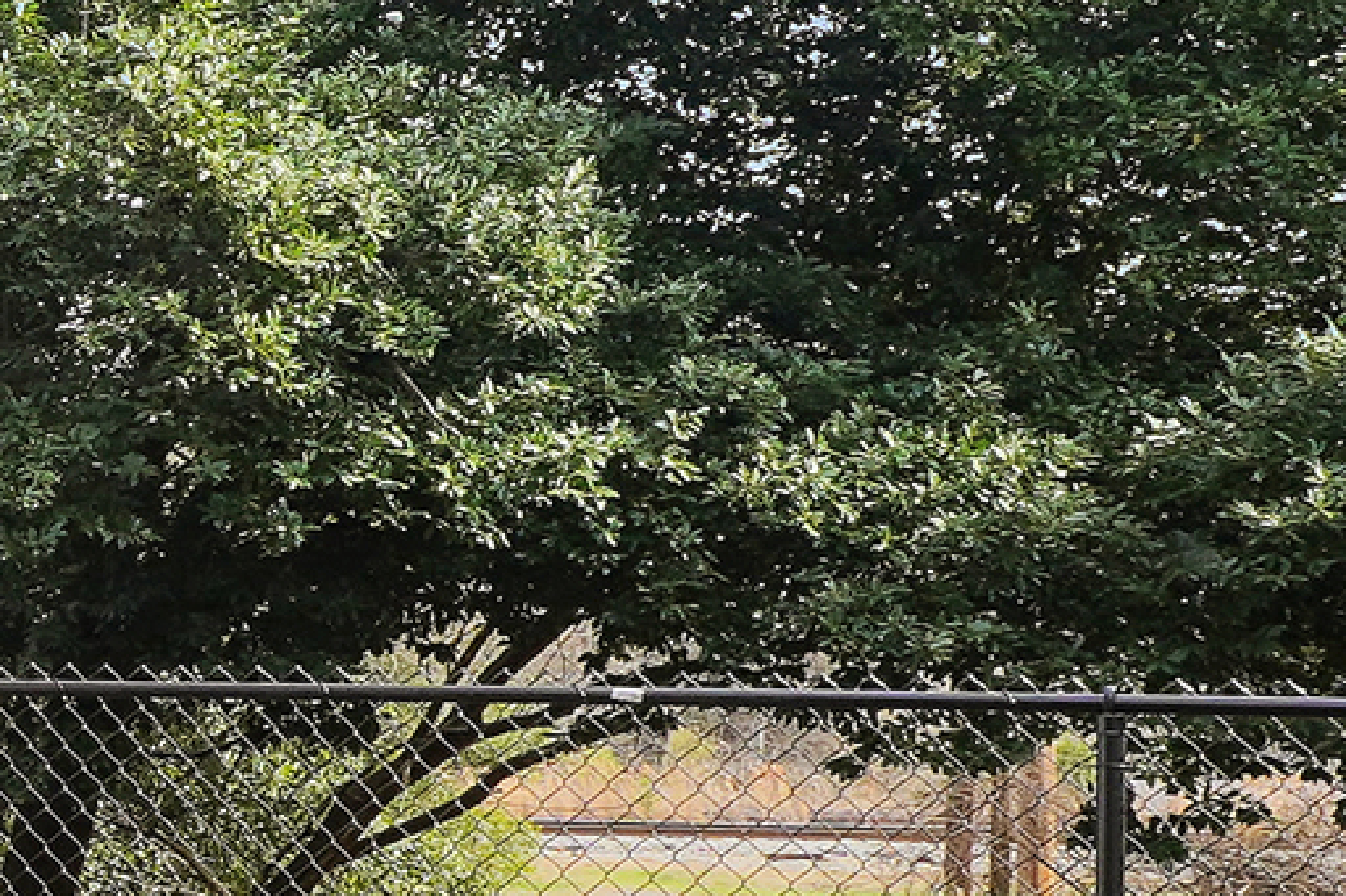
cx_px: -1556
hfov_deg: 15.6
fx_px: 3532
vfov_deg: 14.5
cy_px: 402
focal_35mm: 94
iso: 100
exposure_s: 1/100
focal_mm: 10.5
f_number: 8
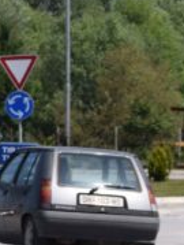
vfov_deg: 4.3
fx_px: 3197
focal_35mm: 453
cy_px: 417
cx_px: -309
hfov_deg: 3.2
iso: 200
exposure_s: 1/640
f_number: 8
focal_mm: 55
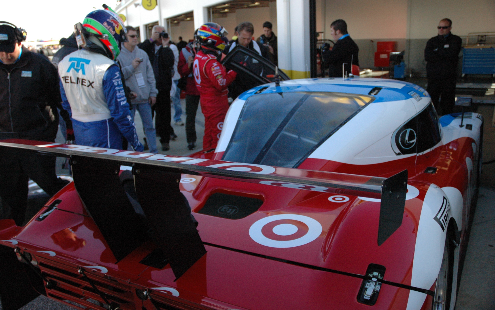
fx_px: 459
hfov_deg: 56.7
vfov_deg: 37.3
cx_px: 245
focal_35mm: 34
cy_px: 146
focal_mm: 22
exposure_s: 1/2000
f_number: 3.8
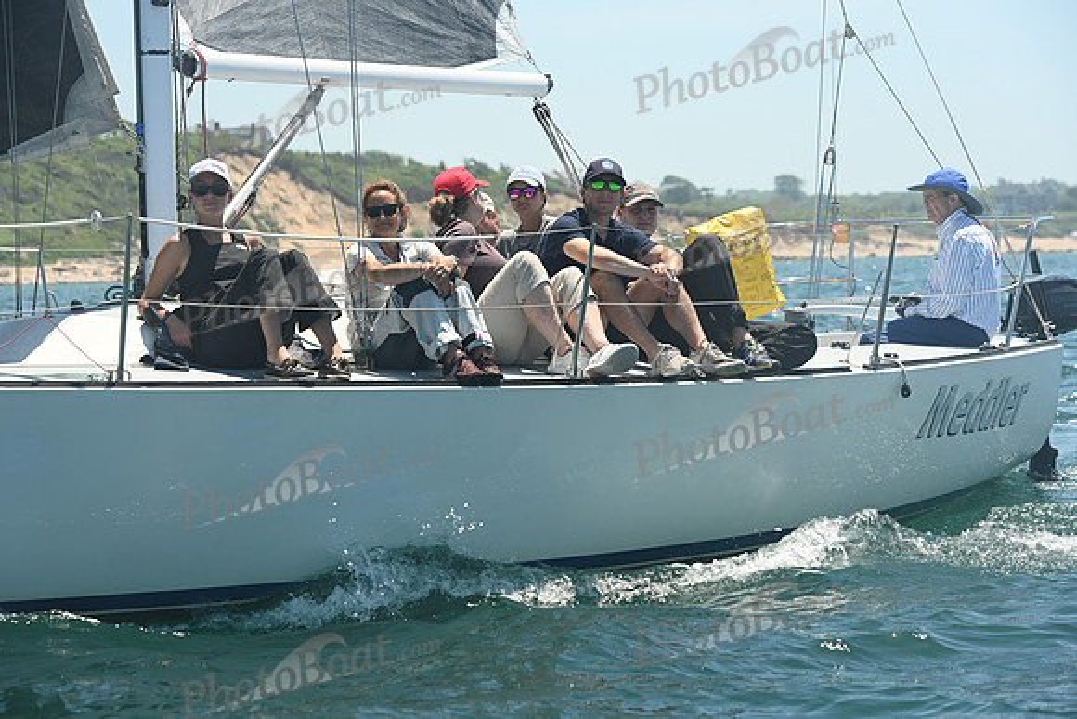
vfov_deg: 11.2
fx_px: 3651
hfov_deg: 16.8
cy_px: 360
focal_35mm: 122
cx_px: 538
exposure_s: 1/1000
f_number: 7.1
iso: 320
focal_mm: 122
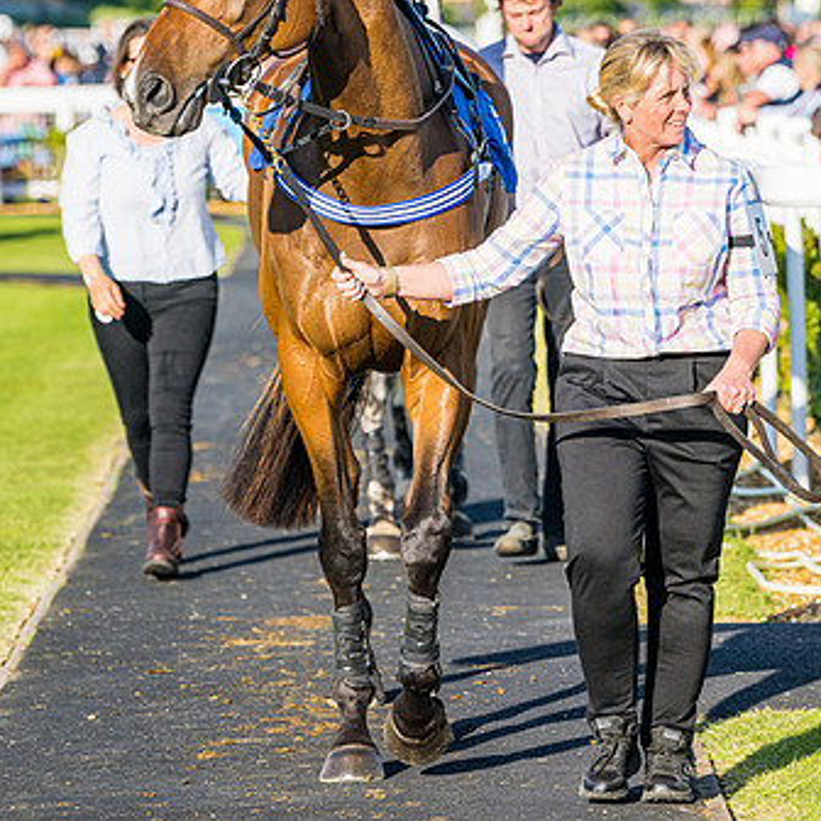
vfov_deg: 6.2
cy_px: 274
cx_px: 671
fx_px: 7567
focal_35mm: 282
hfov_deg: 6.2
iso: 200
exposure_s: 1/1250
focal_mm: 165
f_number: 5
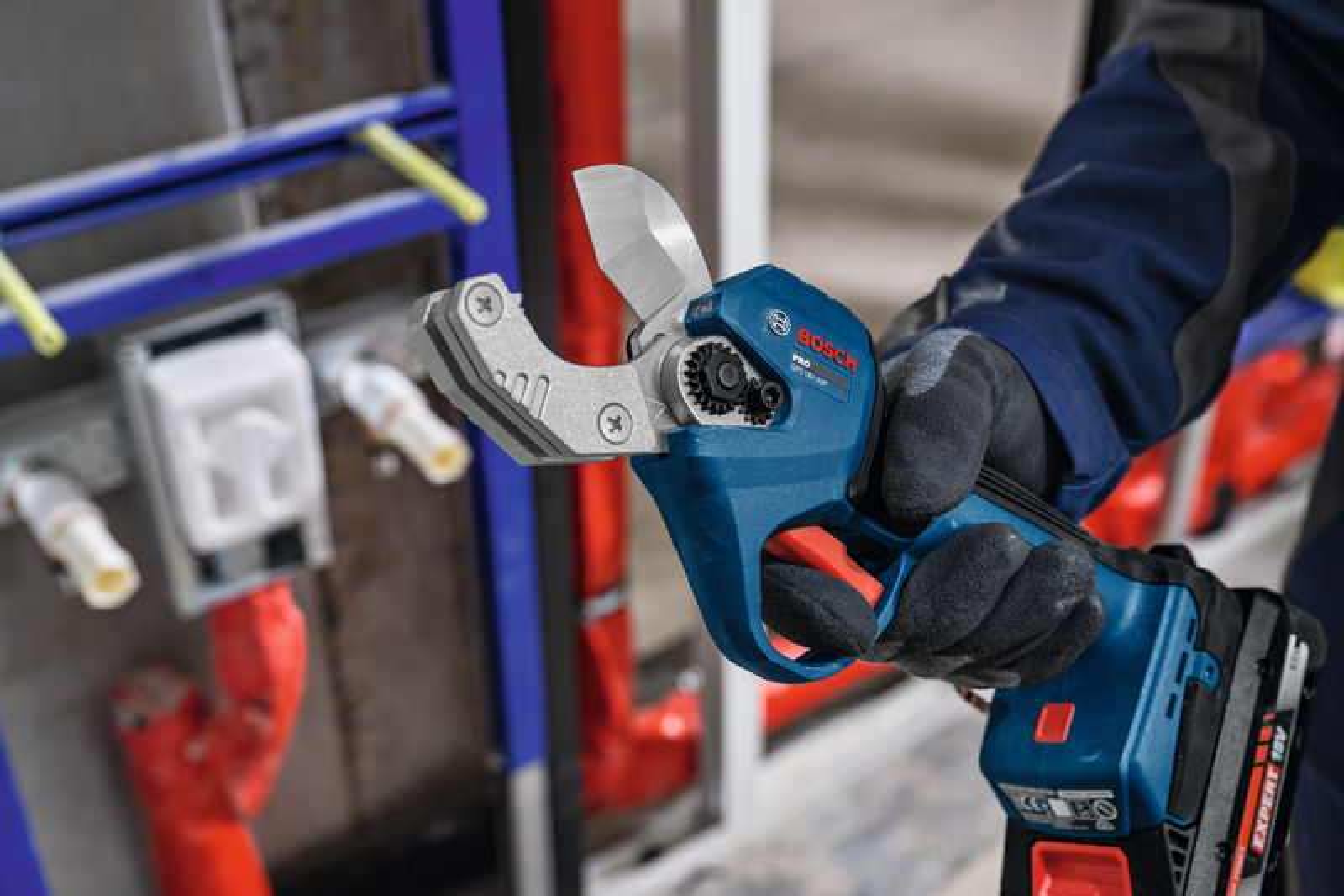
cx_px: 672
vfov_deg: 31.2
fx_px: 1605
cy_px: 448
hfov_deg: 45.4
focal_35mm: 43
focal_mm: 43
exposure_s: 1/80
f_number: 5.6
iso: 1000
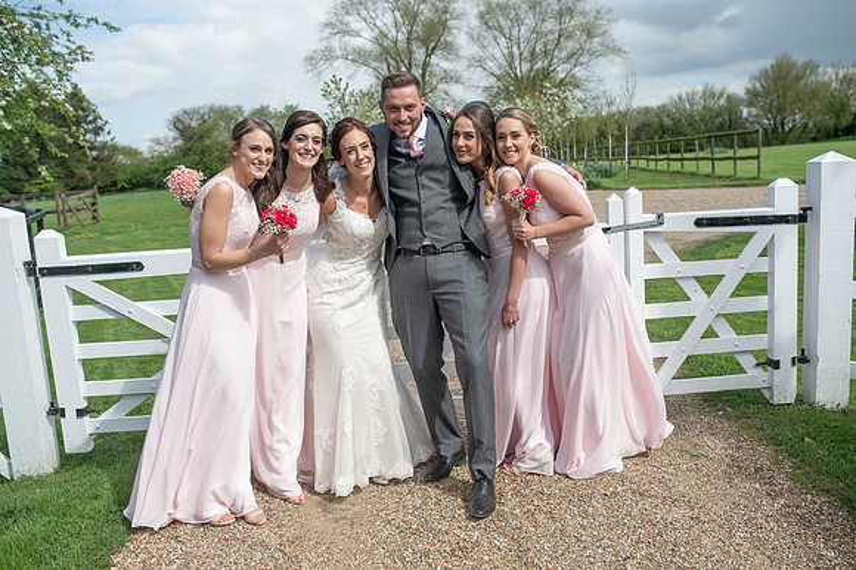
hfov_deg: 54.5
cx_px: 428
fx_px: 832
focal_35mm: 35
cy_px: 285
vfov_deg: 37.8
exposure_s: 1/1000
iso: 100
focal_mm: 35
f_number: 3.5
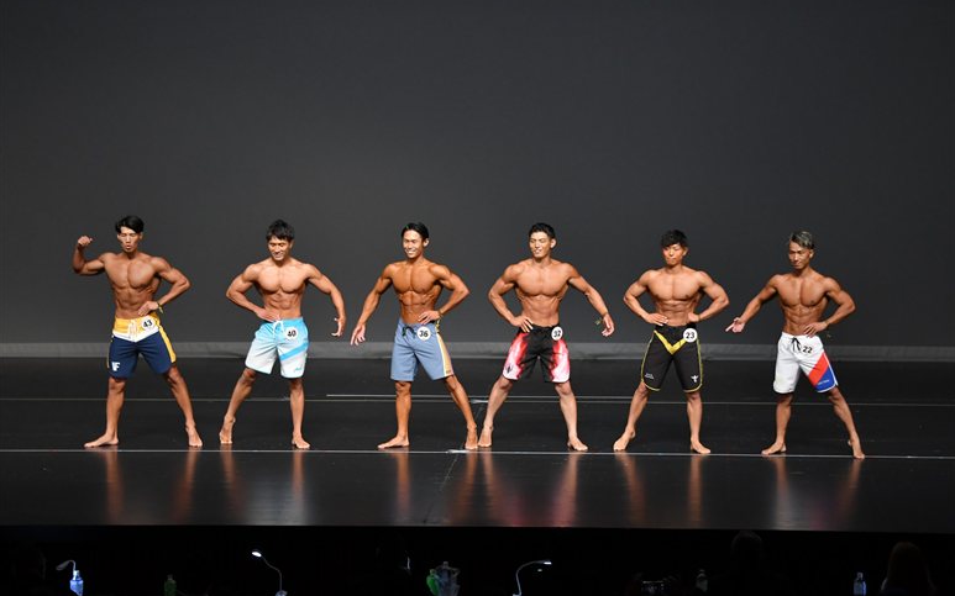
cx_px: 478
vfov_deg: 9.3
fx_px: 3670
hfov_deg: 14.8
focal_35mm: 141
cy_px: 286
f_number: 5.6
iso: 2000
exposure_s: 1/400
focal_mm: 92
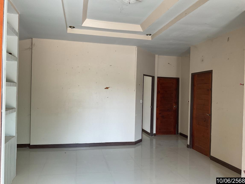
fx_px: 205
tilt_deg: -0.4
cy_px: 92
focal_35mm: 29
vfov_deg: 48.2
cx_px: 122
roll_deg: -1.5
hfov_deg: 61.7
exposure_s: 1/120
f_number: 1.8
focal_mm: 3
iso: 64
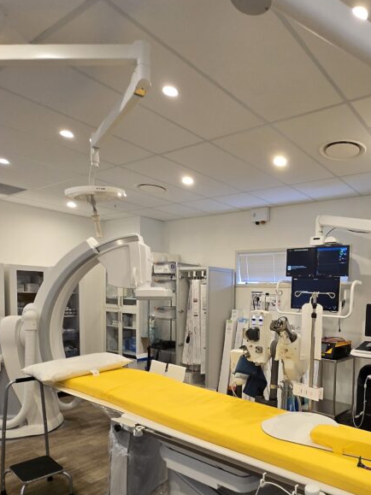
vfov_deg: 72.8
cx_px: 292
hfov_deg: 55.2
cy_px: 306
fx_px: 329
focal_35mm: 23
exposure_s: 1/50
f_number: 2.2
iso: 125
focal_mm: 1.7
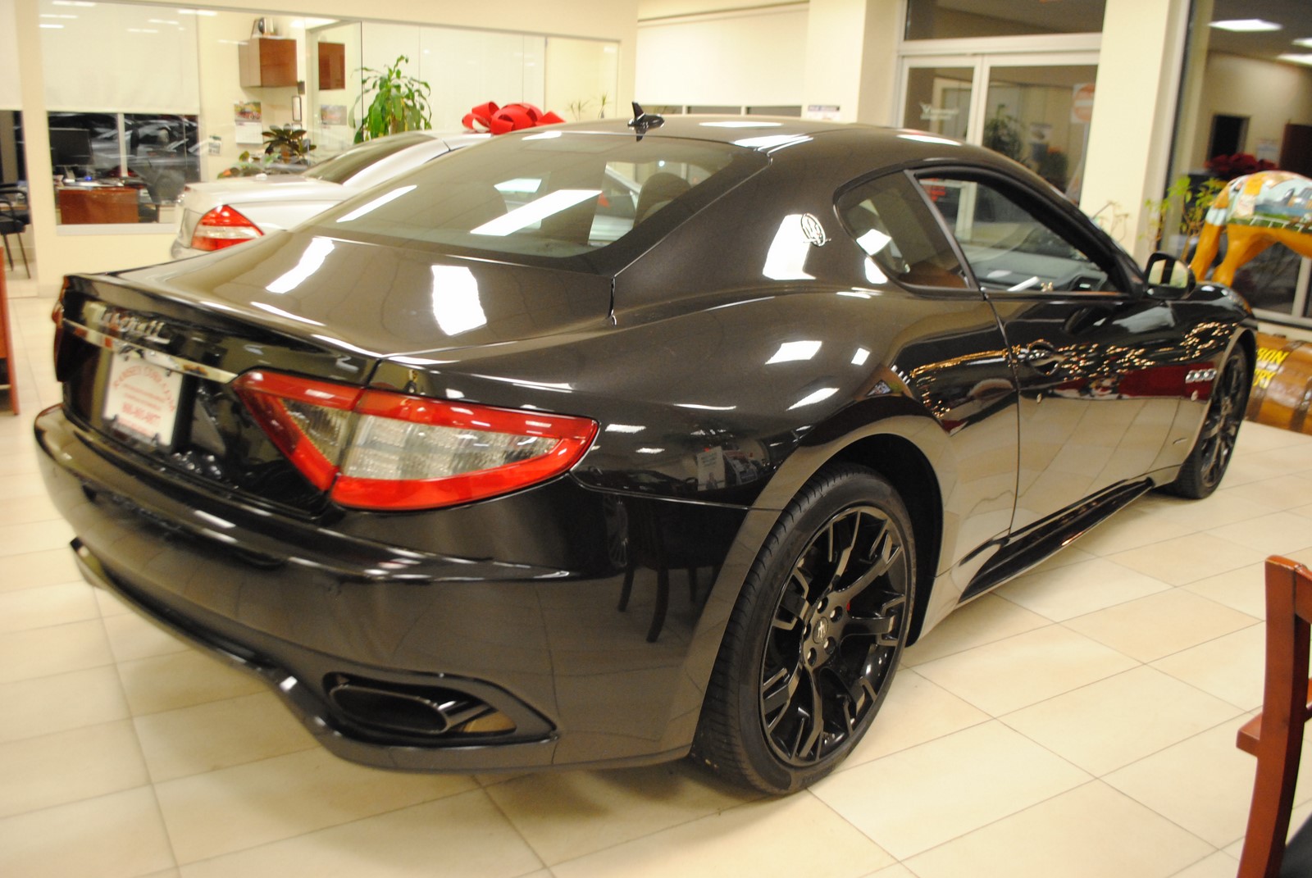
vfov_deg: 43.7
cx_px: 656
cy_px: 439
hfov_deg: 61.9
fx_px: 1095
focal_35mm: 30
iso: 800
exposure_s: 1/30
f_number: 3.8
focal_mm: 20
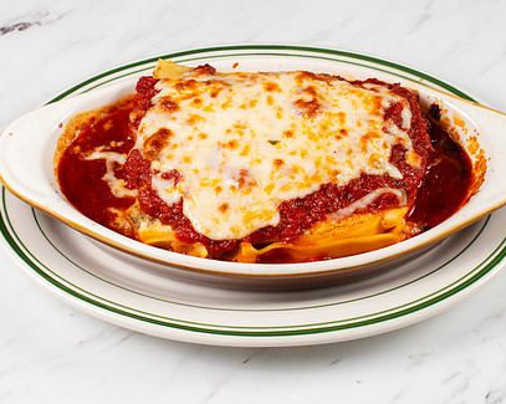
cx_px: 261
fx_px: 1257
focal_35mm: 84
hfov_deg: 22.8
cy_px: 154
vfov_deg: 18.2
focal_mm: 50
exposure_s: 1/250
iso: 200
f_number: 11
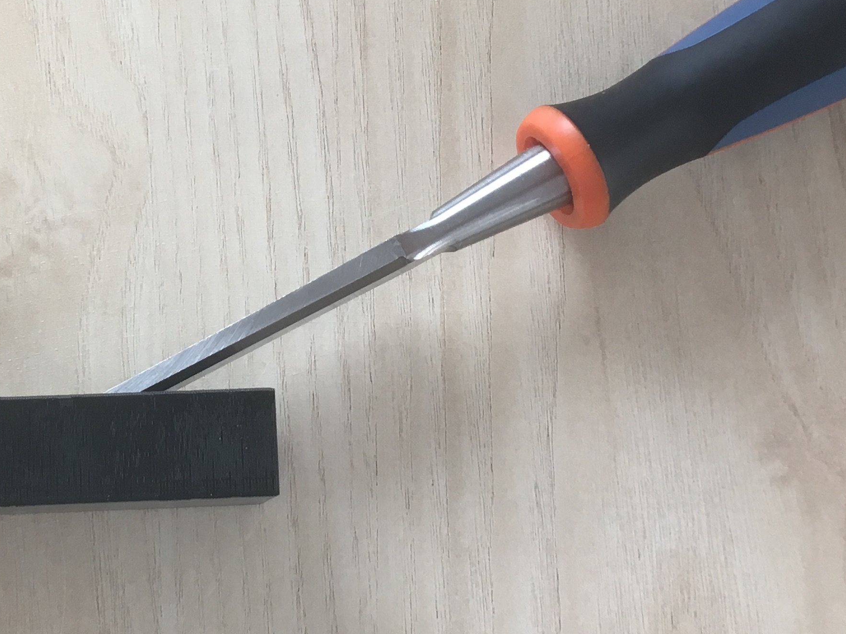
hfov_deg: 29.0
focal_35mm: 66
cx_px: 230
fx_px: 1613
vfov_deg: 22.2
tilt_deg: -79.9
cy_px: 241
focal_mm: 4.15
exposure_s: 1/33
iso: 25
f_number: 2.2
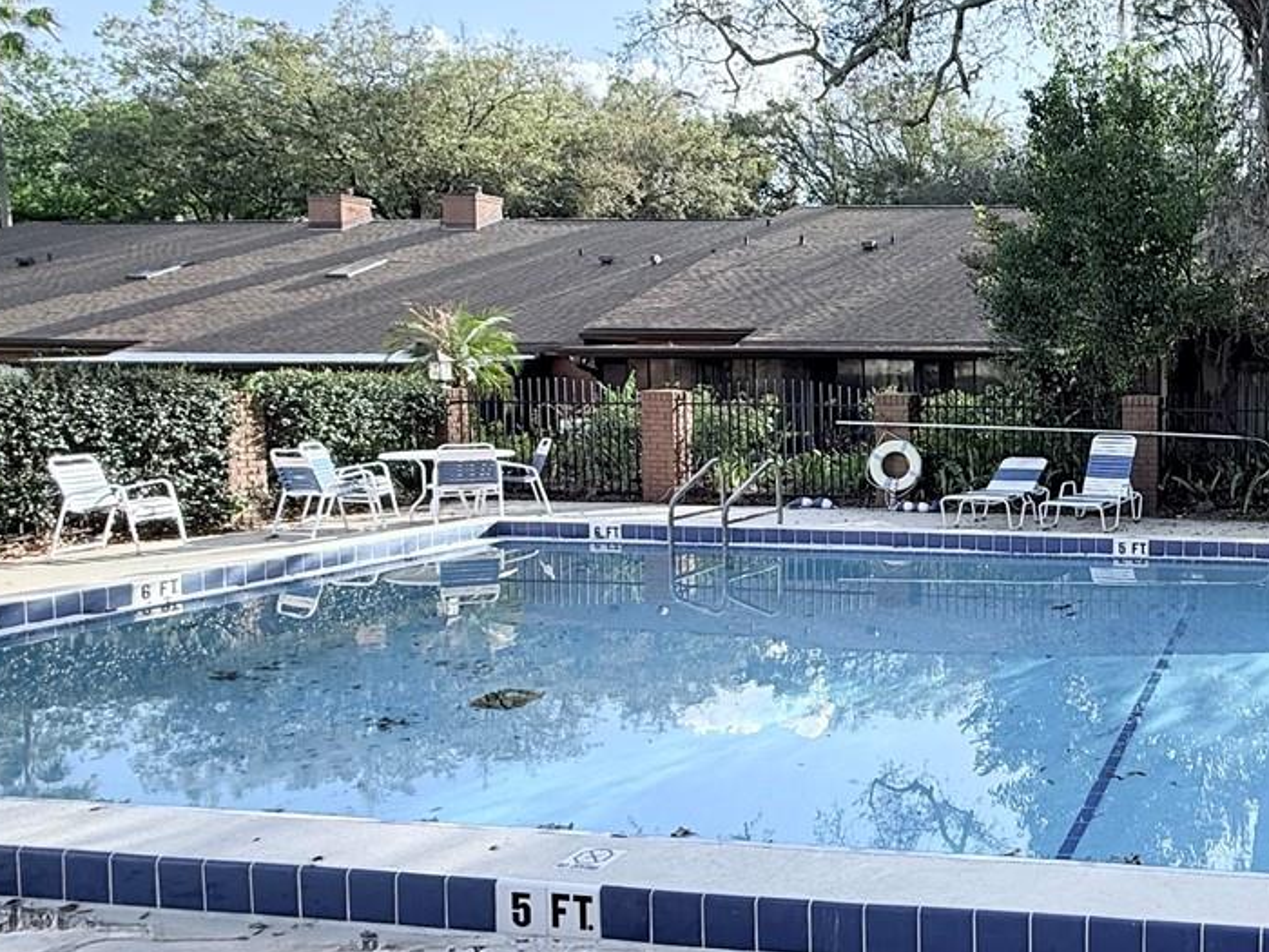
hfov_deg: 48.5
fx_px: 1173
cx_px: 1222
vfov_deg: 44.1
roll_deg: -0.7
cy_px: 444
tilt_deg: -3.5
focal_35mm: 32
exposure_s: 1/451
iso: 64
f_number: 2.2
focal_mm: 2.22
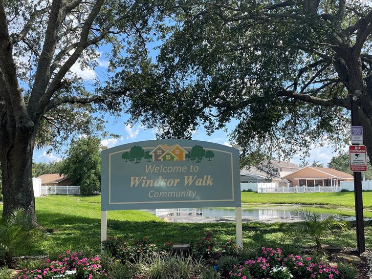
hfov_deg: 52.6
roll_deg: +1.1
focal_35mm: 35
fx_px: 376
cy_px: 145
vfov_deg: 40.7
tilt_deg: +6.1
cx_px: 180
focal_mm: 4.2
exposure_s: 1/1595
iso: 32
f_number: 1.6
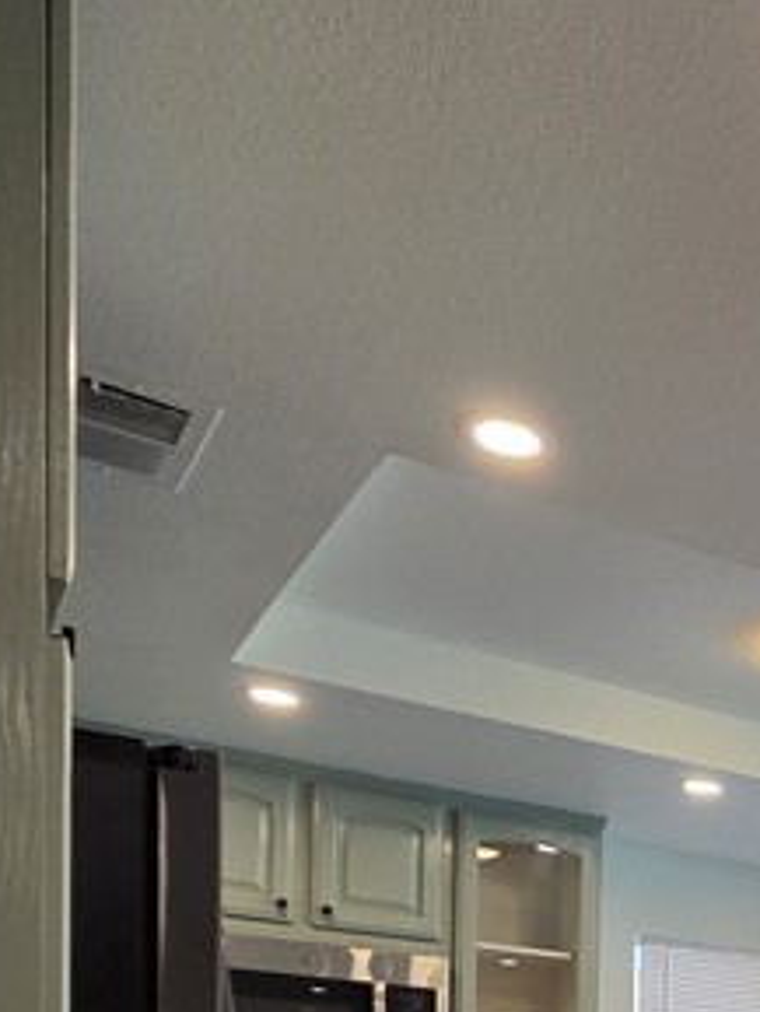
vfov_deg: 32.9
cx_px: 1016
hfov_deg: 26.3
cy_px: 1250
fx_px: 1346
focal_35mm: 46
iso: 125
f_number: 2.2
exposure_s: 1/120
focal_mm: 2.2
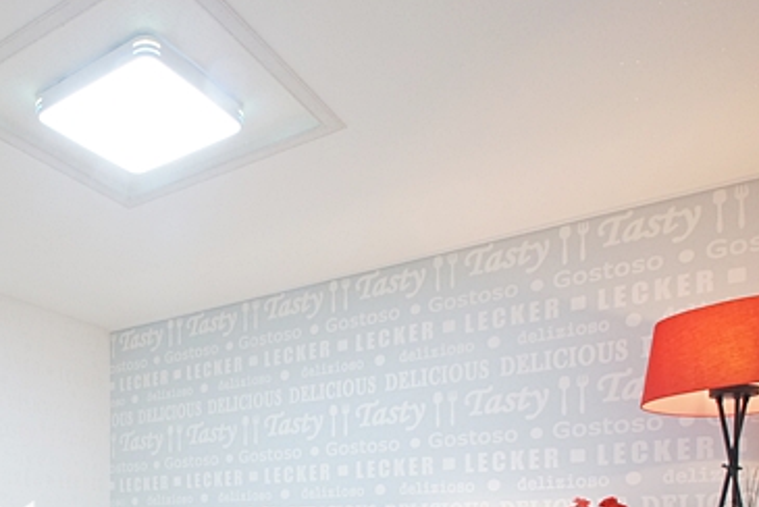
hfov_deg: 50.6
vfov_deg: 33.0
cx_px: 183
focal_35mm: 36
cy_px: 534
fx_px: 762
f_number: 9
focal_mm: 11
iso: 800
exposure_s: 1/13
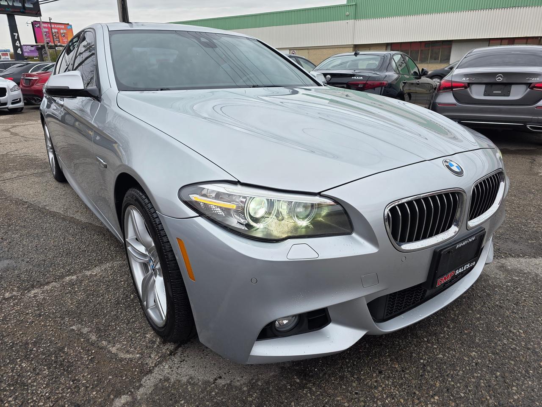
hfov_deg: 73.9
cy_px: 204
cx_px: 271
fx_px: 360
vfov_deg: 58.9
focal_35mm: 23
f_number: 1.7
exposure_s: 1/83.9
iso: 16
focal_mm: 6.3
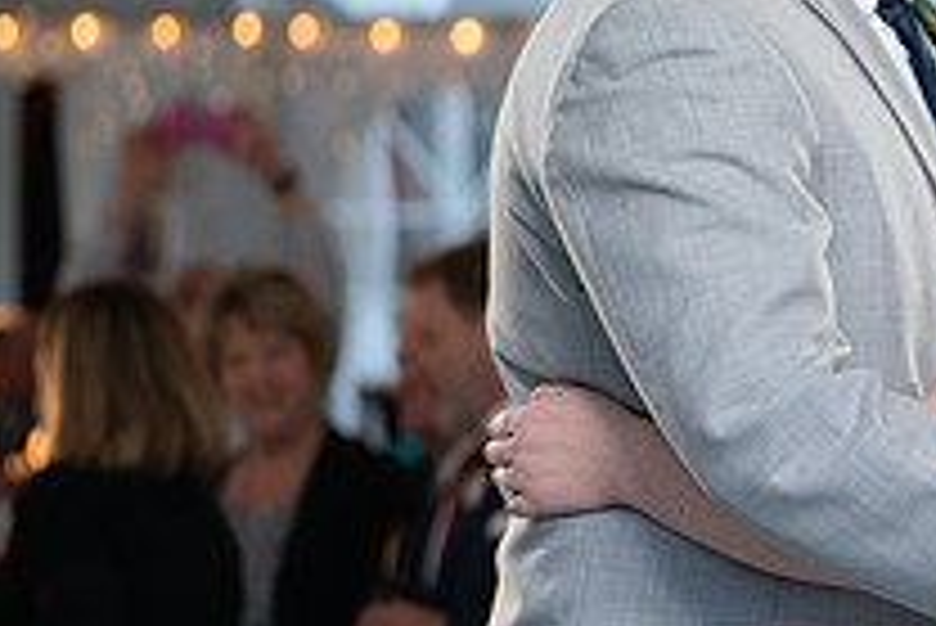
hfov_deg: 8.9
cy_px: 159
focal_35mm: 229
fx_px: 5958
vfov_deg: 6.0
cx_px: 1185
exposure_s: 1/250
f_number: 2.8
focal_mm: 70
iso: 500
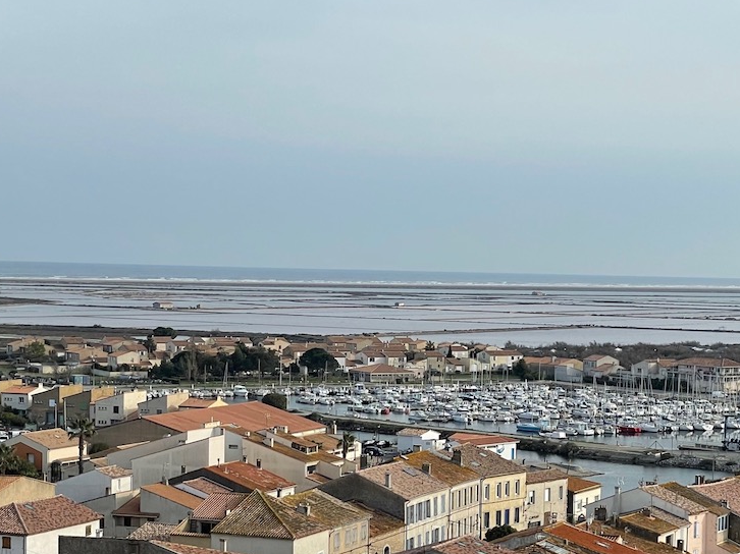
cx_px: 548
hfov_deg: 22.6
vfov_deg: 17.0
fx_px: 1838
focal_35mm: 86
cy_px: 430
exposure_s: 1/1370
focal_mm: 6
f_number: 2
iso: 25
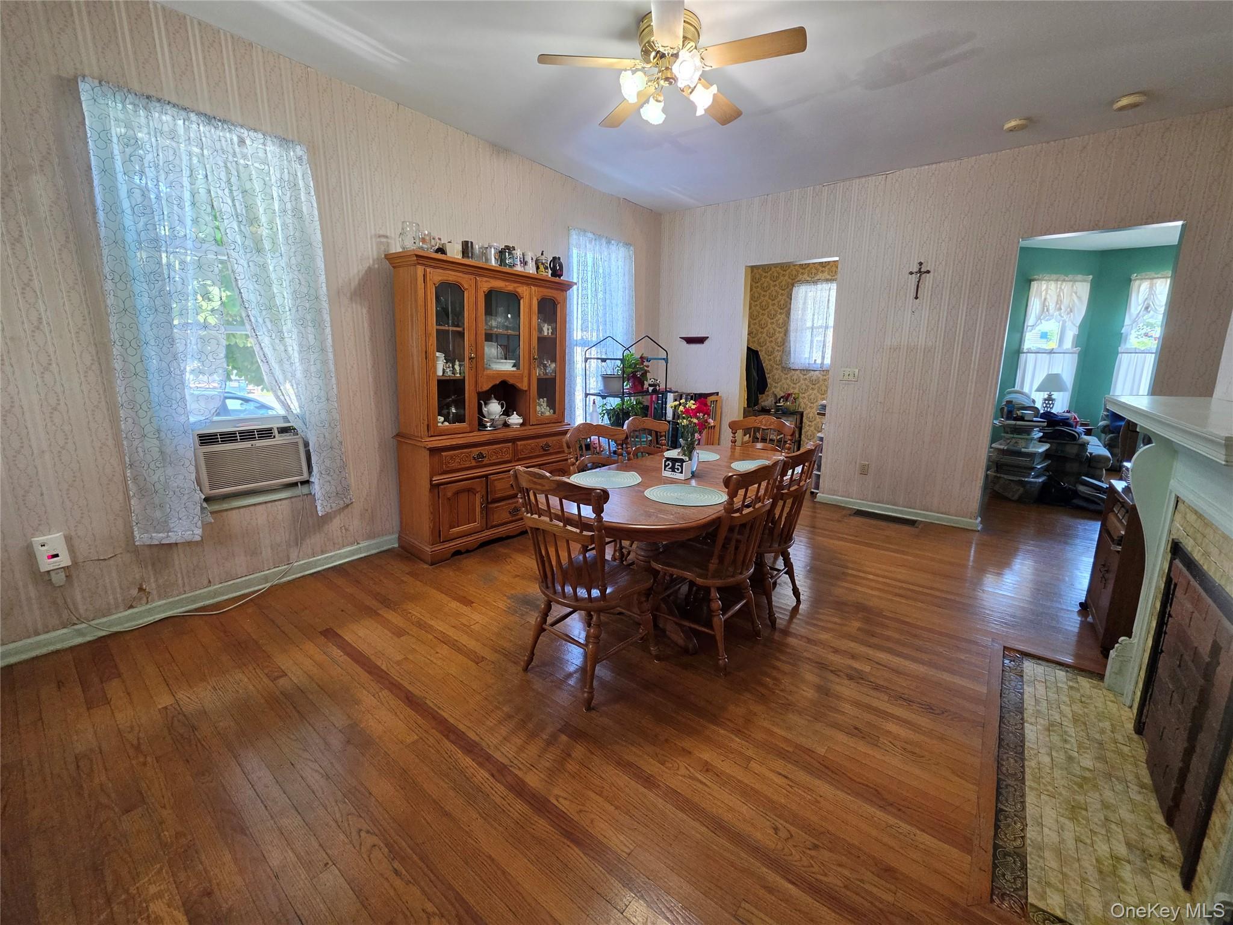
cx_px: 616
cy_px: 462
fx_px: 463
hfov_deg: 106.2
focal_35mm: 13
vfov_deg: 89.9
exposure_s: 1/120
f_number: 1.9
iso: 250
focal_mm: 2.2
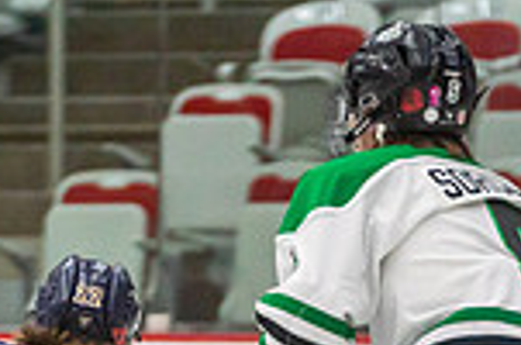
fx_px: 7900
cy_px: 657
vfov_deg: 2.5
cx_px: 121
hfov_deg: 3.8
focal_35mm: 547
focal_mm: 142
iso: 3200
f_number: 2.8
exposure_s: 1/1250
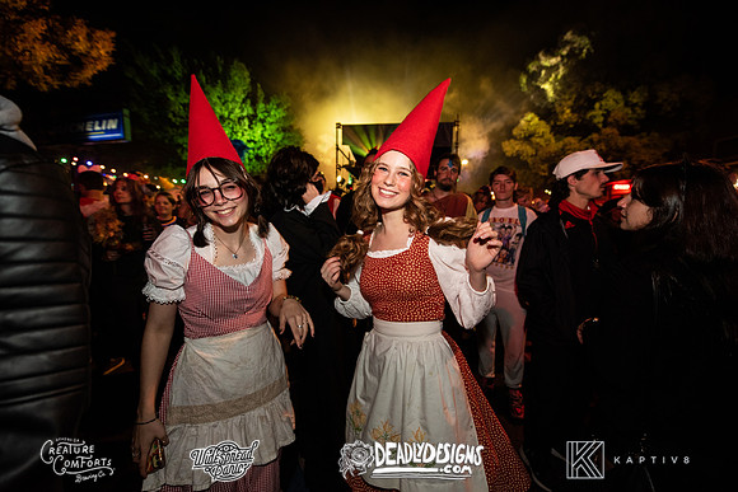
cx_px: 369
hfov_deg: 104.2
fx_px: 287
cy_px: 246
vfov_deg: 81.2
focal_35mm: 14
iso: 2000
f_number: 3.5
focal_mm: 14
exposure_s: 1/60
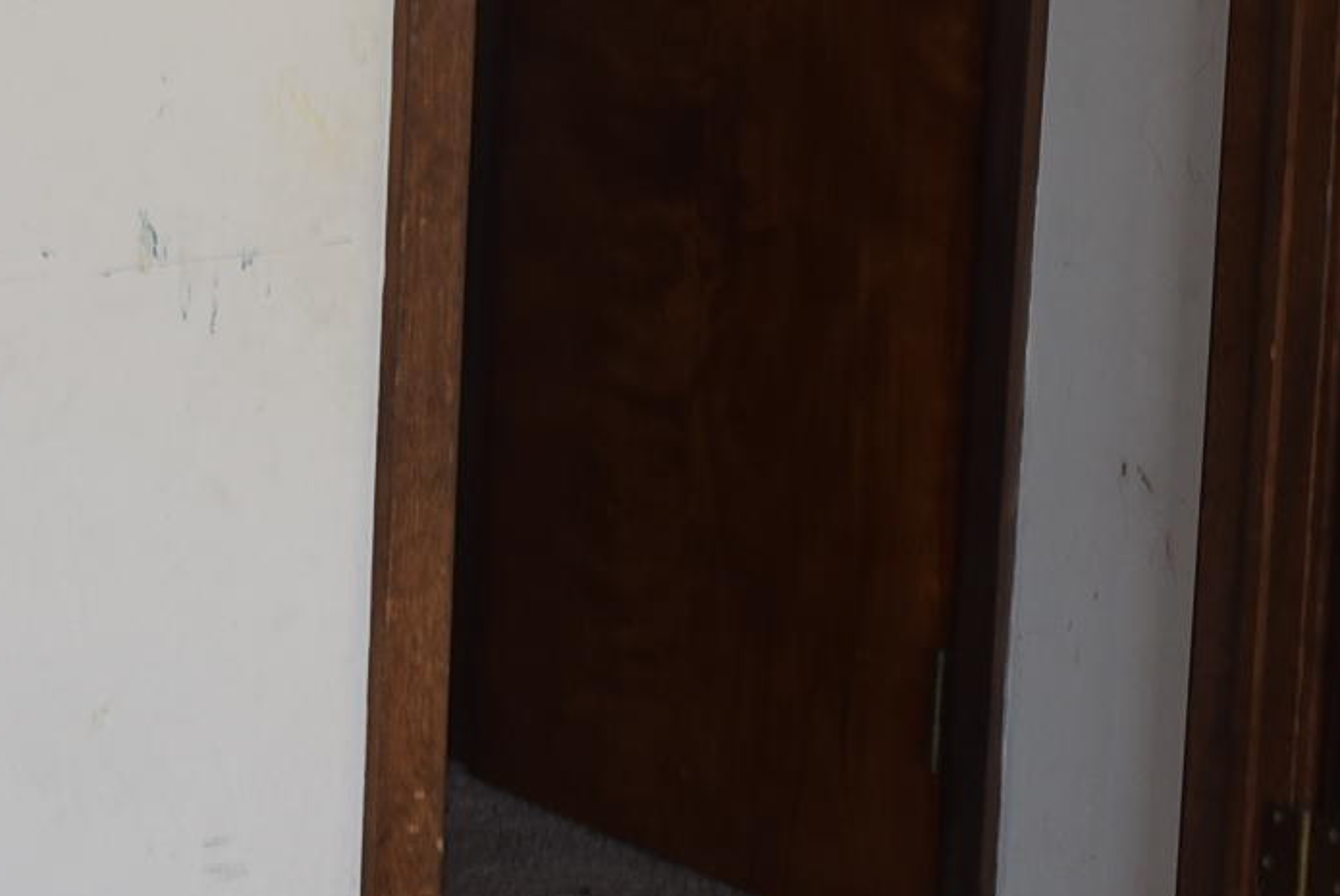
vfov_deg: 8.8
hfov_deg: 13.2
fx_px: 5775
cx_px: 947
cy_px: -92
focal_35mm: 155
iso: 160
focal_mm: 24
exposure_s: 1/125
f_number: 5.6
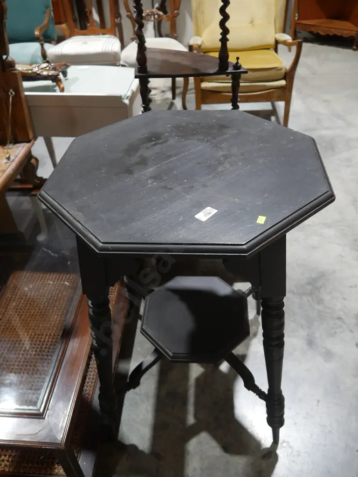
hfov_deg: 49.7
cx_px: 179
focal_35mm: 28
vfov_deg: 63.4
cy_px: 238
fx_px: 386
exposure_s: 1/60
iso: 500
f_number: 3.5
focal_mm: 14
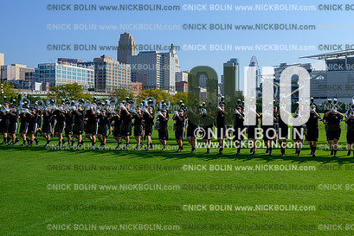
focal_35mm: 34
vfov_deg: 38.9
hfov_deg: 54.1
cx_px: 248
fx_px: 334
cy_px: 108
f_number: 7.1
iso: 80
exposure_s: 1/400
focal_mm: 24
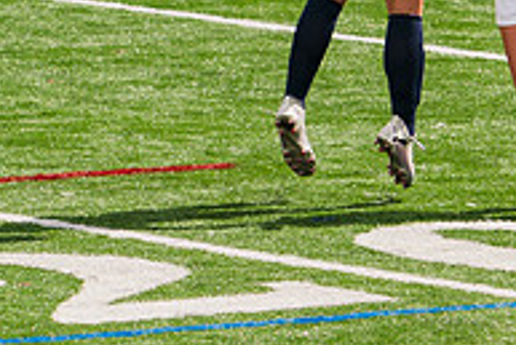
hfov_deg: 2.3
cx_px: 467
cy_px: -101
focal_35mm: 902
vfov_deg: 1.5
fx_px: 12938
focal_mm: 200
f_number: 5.6
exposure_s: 1/1600
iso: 320
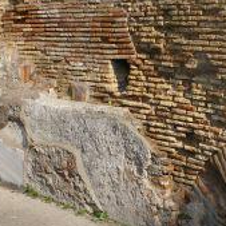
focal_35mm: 89
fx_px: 657
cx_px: 130
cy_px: 181
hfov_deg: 19.5
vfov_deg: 19.3
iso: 64
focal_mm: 6.3
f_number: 4.6
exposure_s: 1/320
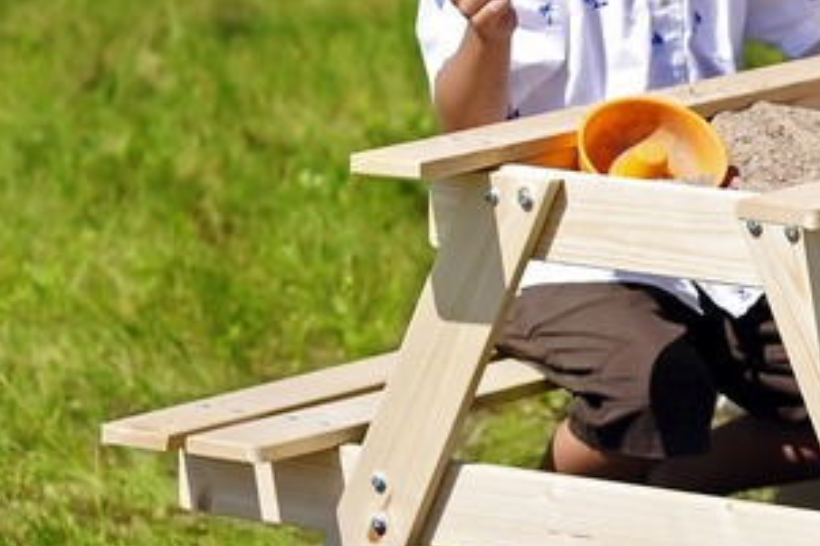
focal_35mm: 248
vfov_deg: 5.5
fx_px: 5646
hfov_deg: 8.2
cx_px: 945
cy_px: 158
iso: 100
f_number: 3.5
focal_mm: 50
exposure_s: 1/4000
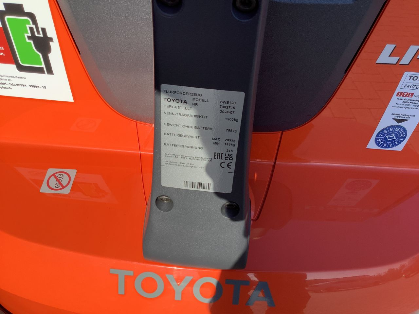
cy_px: 157
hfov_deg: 58.4
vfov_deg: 45.4
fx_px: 375
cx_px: 210
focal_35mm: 31
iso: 25
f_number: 2.4
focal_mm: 3.3
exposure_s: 1/769
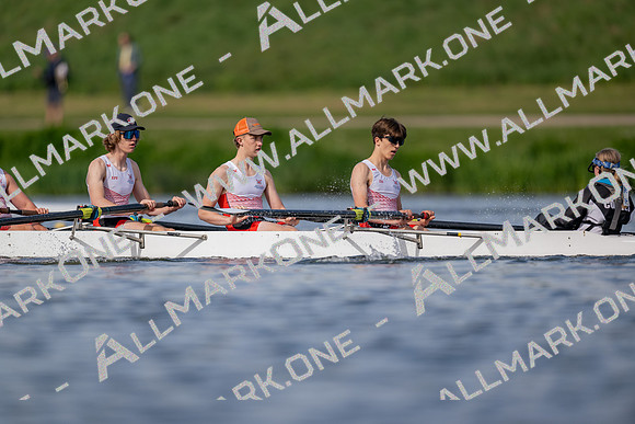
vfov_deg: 2.3
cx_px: 318
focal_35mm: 600
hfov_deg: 3.4
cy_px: 212
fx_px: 10585
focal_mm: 600
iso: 220
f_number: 4
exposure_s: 1/2500
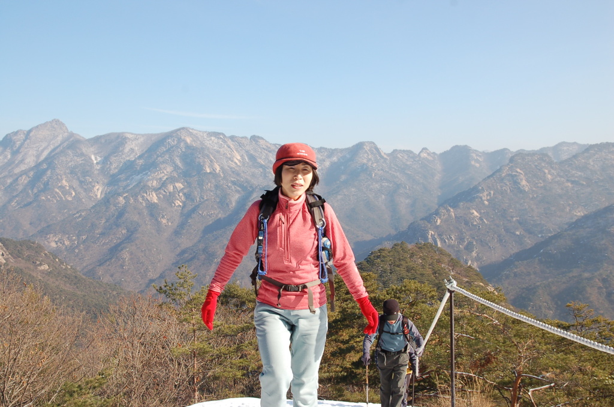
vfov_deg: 34.1
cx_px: 307
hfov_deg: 49.6
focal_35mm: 39
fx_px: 664
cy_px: 204
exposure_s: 1/250
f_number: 8
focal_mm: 26
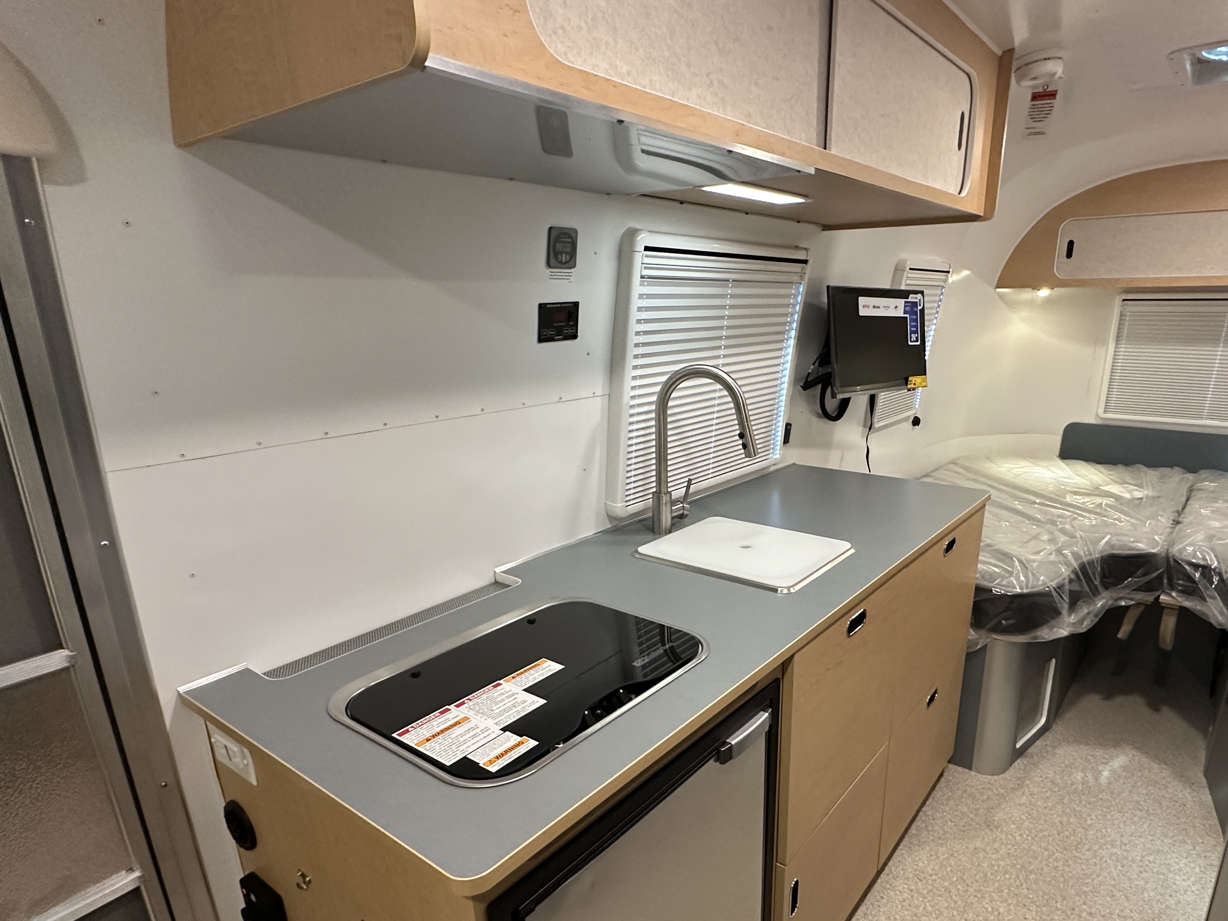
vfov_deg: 62.8
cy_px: 557
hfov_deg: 78.5
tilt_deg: -19.3
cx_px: 701
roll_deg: +0.6
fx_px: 745
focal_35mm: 21
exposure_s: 1/50
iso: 320
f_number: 2.2
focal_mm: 2.22
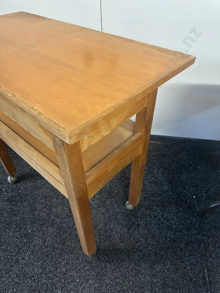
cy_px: 146
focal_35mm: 24
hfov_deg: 56.8
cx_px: 110
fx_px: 203
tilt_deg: -44.2
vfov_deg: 71.6
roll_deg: +0.8
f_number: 1.78
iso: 320
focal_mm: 6.86
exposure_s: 1/50
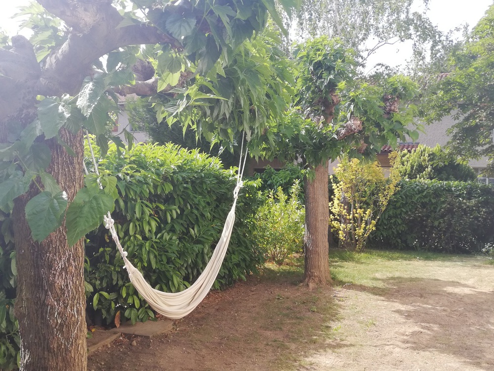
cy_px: 186
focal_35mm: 34
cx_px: 247
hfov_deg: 54.0
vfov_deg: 41.8
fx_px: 485
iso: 50
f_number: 2.2
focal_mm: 3.81
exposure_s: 1/304
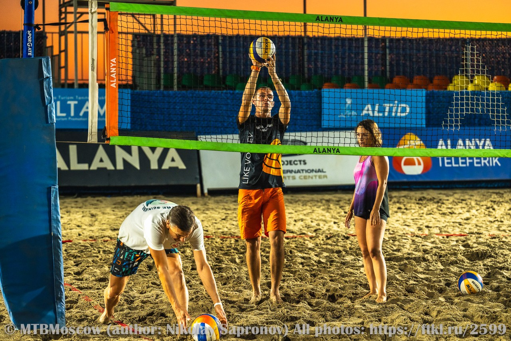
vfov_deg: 11.4
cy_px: 170
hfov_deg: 17.1
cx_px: 256
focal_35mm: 120
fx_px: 1703
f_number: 4
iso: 1250
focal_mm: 120
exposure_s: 1/320
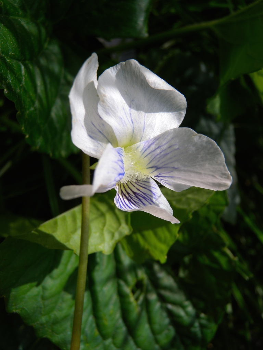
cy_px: 175
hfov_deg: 49.7
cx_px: 132
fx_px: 284
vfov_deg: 63.4
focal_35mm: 28
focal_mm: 6
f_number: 5.1
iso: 64
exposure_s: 1/198
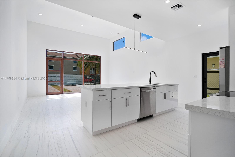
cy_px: 78
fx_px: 108
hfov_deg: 95.0
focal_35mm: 16
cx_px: 118
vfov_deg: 72.0
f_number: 6.3
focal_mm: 11
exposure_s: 1/125
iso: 200
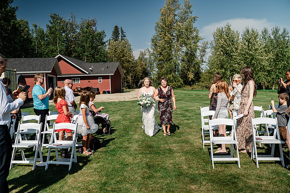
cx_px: 145
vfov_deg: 46.4
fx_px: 226
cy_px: 96
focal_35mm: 28
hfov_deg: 65.5
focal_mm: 28
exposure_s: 1/250
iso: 400
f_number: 4
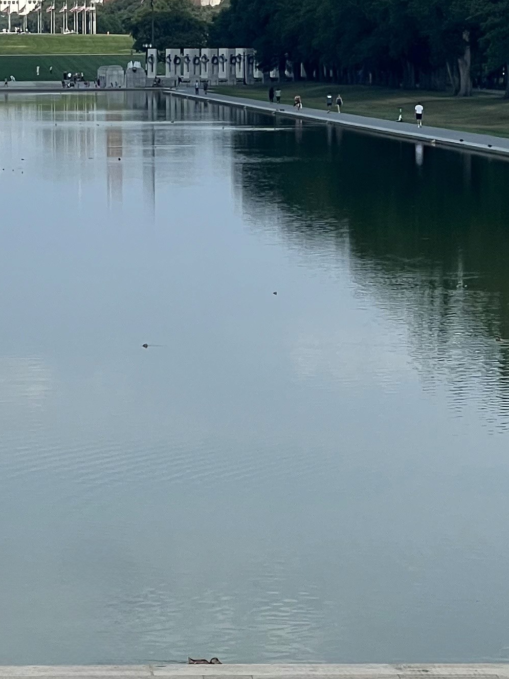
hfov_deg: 6.3
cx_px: 16
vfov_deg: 8.4
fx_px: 4588
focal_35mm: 234
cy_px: -19
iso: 32
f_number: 2.8
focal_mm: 9
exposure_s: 1/1096
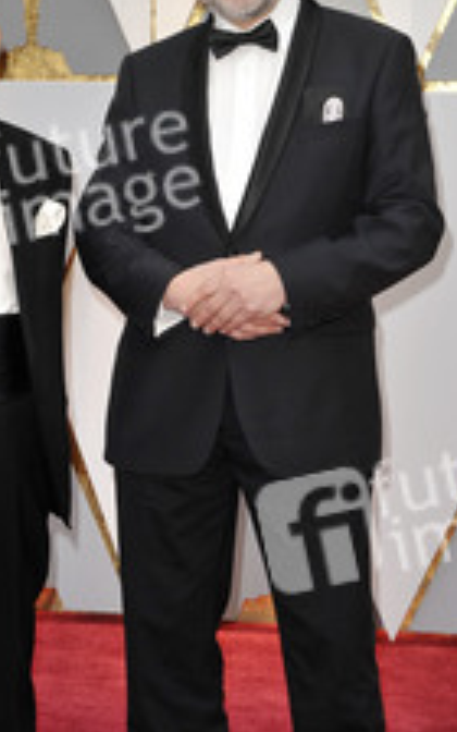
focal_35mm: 131
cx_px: 129
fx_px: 2611
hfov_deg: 10.0
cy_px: 353
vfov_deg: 15.9
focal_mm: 72
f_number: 7.1
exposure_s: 1/250
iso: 1000
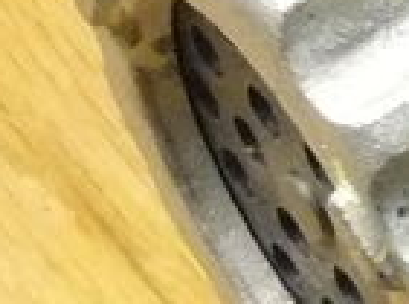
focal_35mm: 256
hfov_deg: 6.8
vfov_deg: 5.8
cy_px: 162
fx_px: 3017
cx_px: 1343
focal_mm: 6
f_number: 2.8
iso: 400
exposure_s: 1/25
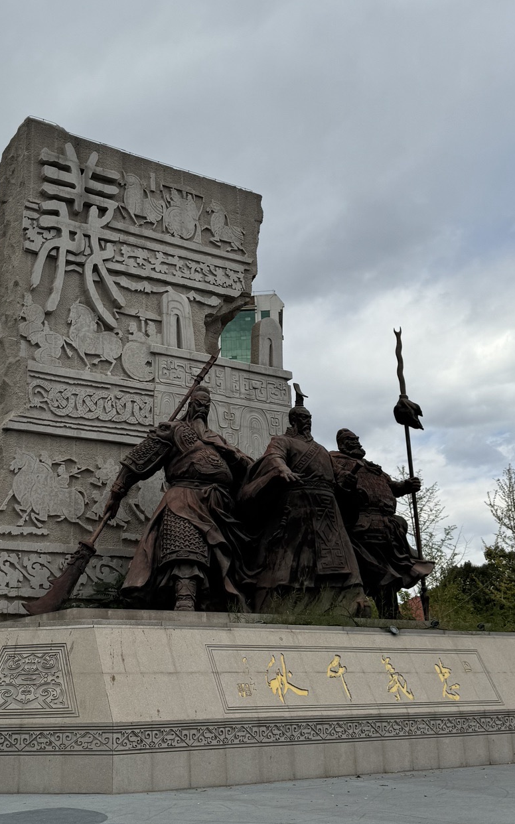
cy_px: 372
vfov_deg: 48.1
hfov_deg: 31.1
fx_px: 921
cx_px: 187
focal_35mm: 41
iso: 80
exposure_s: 1/4950
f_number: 1.78
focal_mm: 6.76
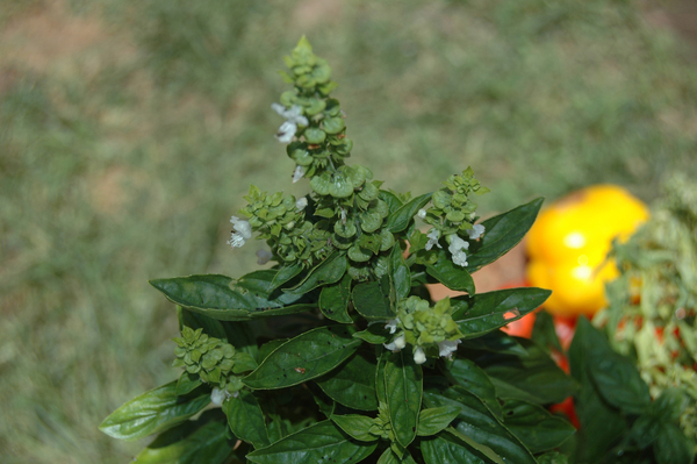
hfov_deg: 29.9
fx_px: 1306
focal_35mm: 68
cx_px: 348
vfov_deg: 20.1
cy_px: 232
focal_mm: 45
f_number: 8
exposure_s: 1/500
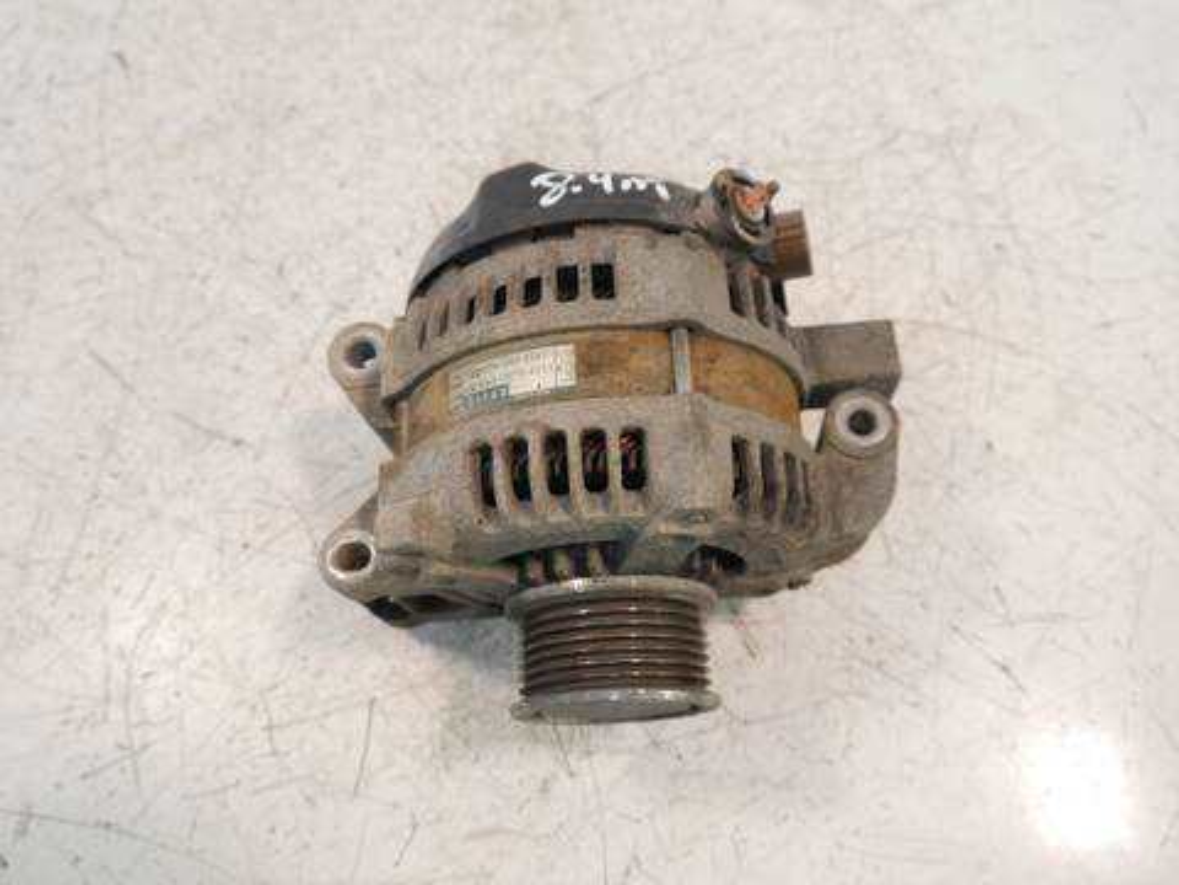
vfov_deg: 49.7
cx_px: 590
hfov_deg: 63.4
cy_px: 442
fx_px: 954
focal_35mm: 28
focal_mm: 14
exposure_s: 1/125
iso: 1000
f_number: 3.5
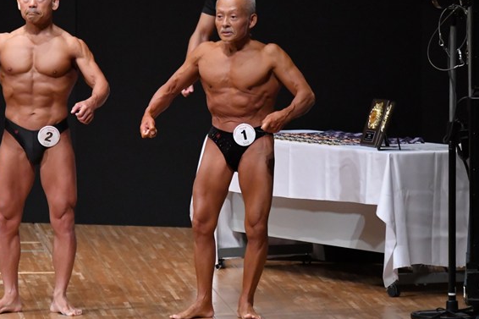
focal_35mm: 370
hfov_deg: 5.6
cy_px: 141
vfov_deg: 3.7
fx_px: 4921
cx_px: 199
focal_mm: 180
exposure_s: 1/400
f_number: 5.6
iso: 6400
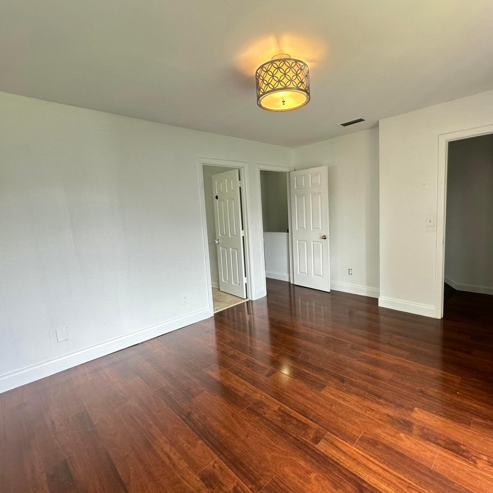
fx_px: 274
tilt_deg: -6.8
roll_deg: +2.7
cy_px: 244
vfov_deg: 84.0
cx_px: 270
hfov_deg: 83.7
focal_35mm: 17
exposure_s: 1/120
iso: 160
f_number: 2.2
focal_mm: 2.22
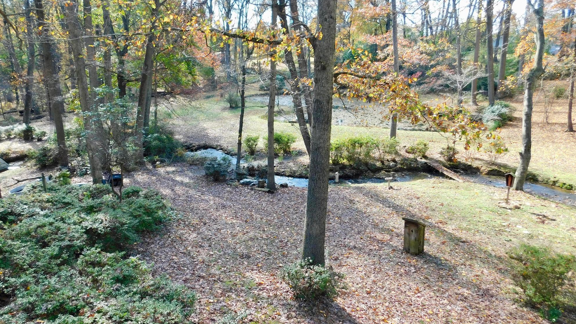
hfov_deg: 71.9
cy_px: 160
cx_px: 283
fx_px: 397
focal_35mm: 26
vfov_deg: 44.4
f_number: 3
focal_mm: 4
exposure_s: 1/125
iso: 125
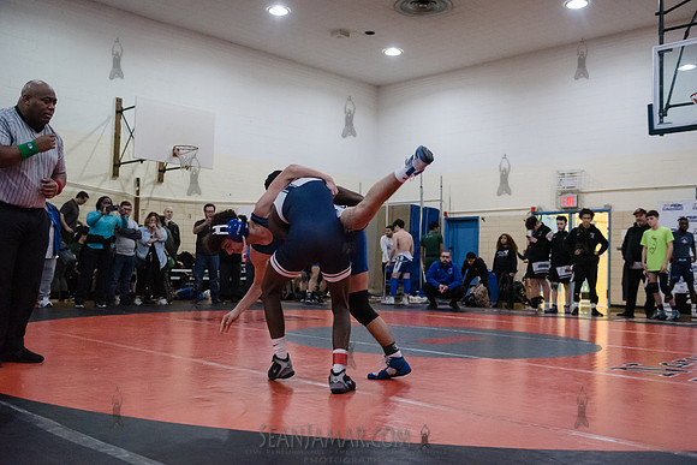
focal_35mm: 35
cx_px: 348
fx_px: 678
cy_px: 232
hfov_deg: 54.4
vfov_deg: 37.9
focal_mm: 35
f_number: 3.2
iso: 8000
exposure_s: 1/400
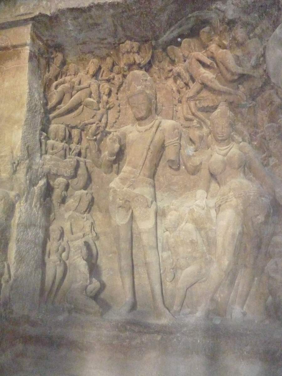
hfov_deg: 48.2
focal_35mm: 29
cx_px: 141
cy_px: 188
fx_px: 315
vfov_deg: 61.7
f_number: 2.8
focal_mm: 4.4
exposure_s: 1/4
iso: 1600
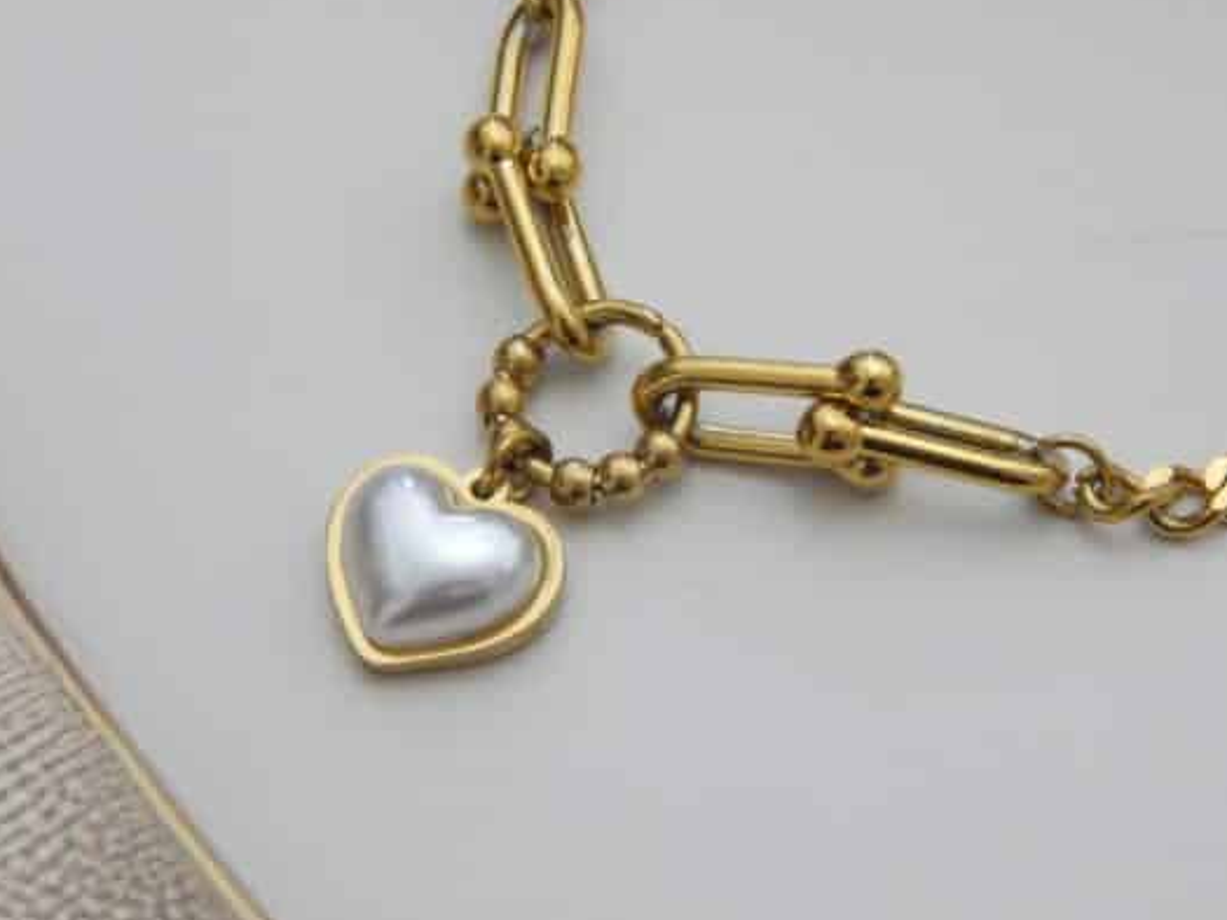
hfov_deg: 13.2
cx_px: 653
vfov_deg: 9.9
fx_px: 5317
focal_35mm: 150
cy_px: 414
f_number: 4.8
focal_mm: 23.4
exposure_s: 1/15
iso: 400
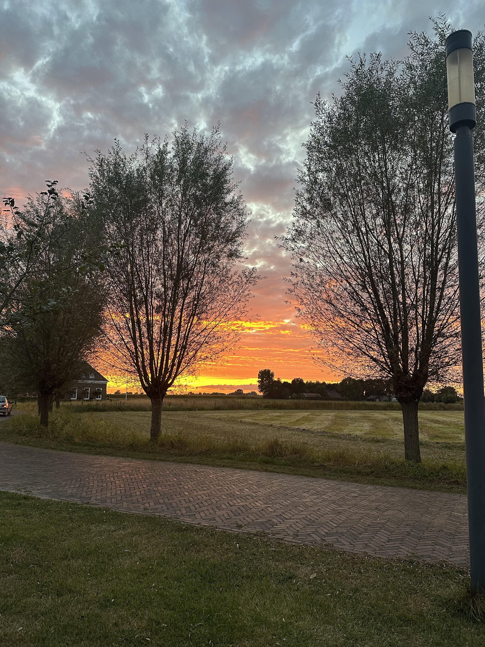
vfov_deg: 71.6
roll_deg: -1.5
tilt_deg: +9.8
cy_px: 324
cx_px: 242
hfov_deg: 56.8
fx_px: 448
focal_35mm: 24
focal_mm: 6.86
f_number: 1.78
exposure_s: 1/121
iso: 200
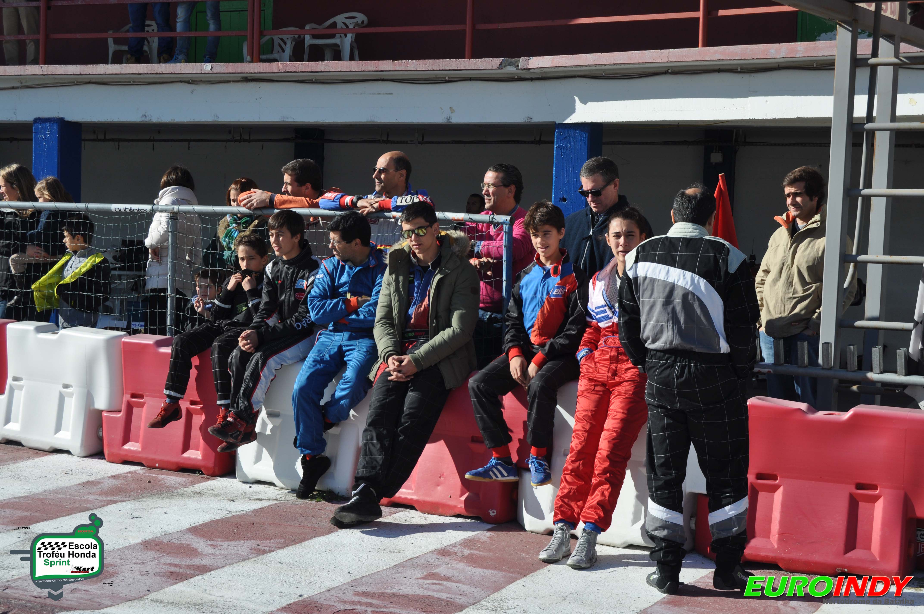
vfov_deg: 22.6
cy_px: 307
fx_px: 1538
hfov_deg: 33.4
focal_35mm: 60
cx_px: 462
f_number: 9
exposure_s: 1/400
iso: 200
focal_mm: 40
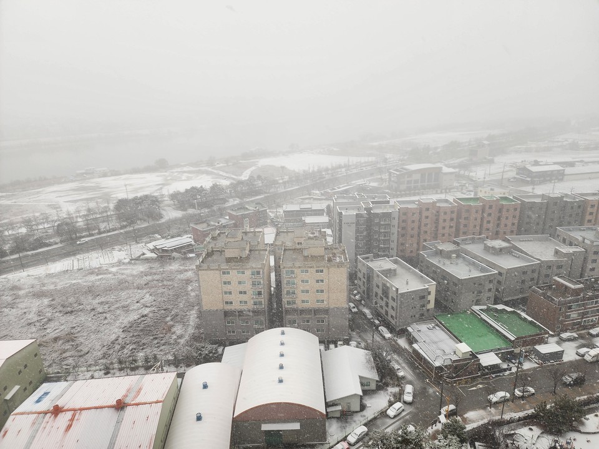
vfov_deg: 58.9
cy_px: 224
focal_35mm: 23
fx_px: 398
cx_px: 300
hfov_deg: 73.9
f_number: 1.8
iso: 16
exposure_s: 1/180
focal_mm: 6.4
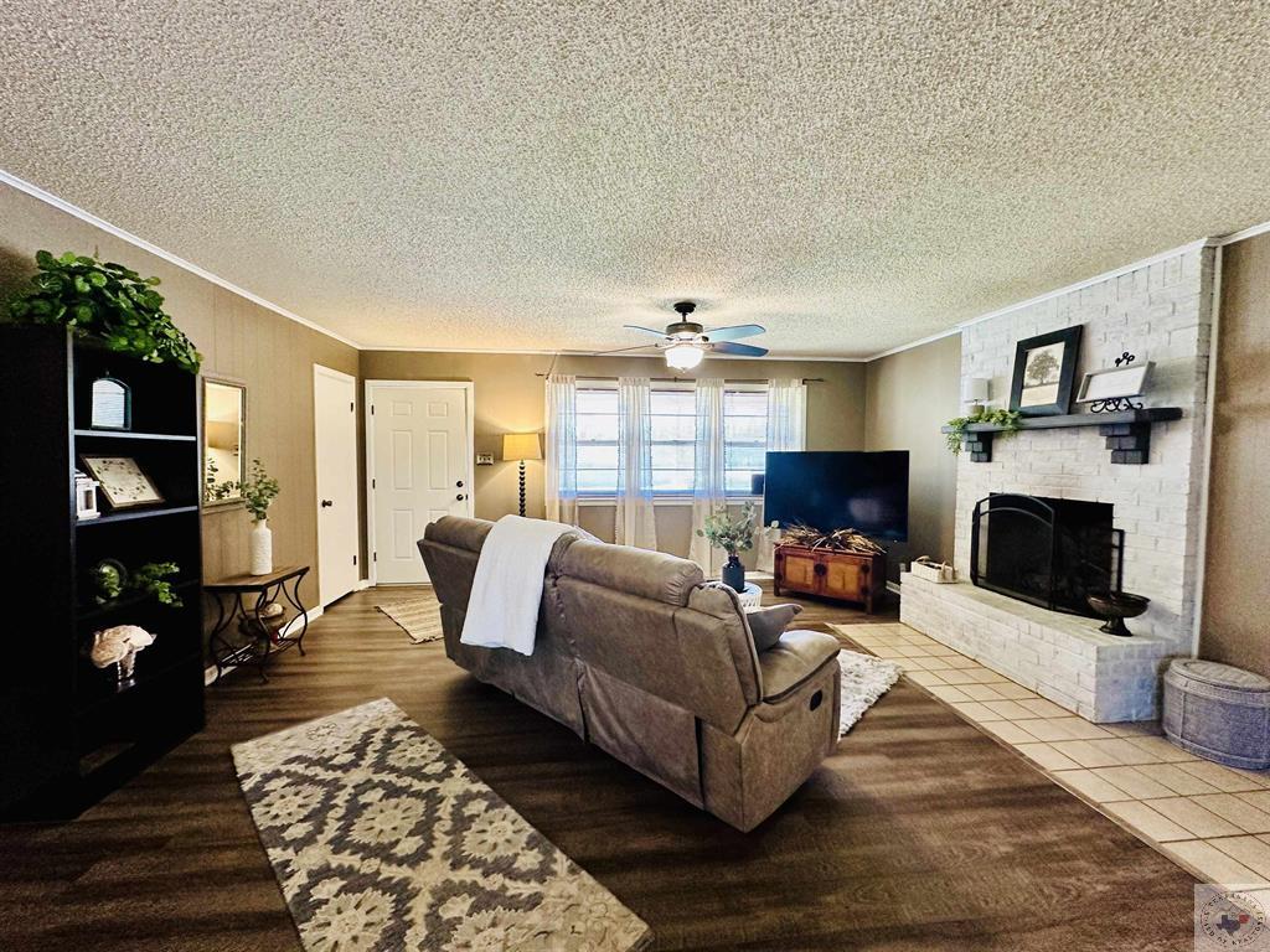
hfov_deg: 102.1
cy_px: 476
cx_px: 635
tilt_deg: -1.8
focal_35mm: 14
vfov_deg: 85.7
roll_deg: -0.7
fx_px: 514
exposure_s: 1/60
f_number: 2.2
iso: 250
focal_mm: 2.22
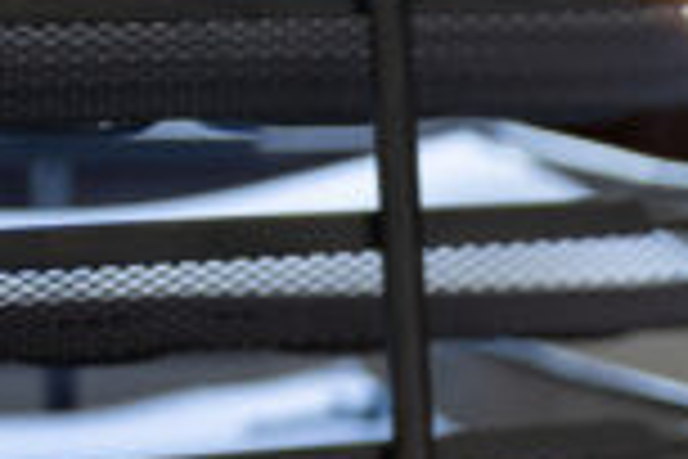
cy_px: 873
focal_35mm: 251
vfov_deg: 5.4
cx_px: 1718
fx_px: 4797
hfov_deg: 7.6
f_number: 1.2
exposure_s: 1/500
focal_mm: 50
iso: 100
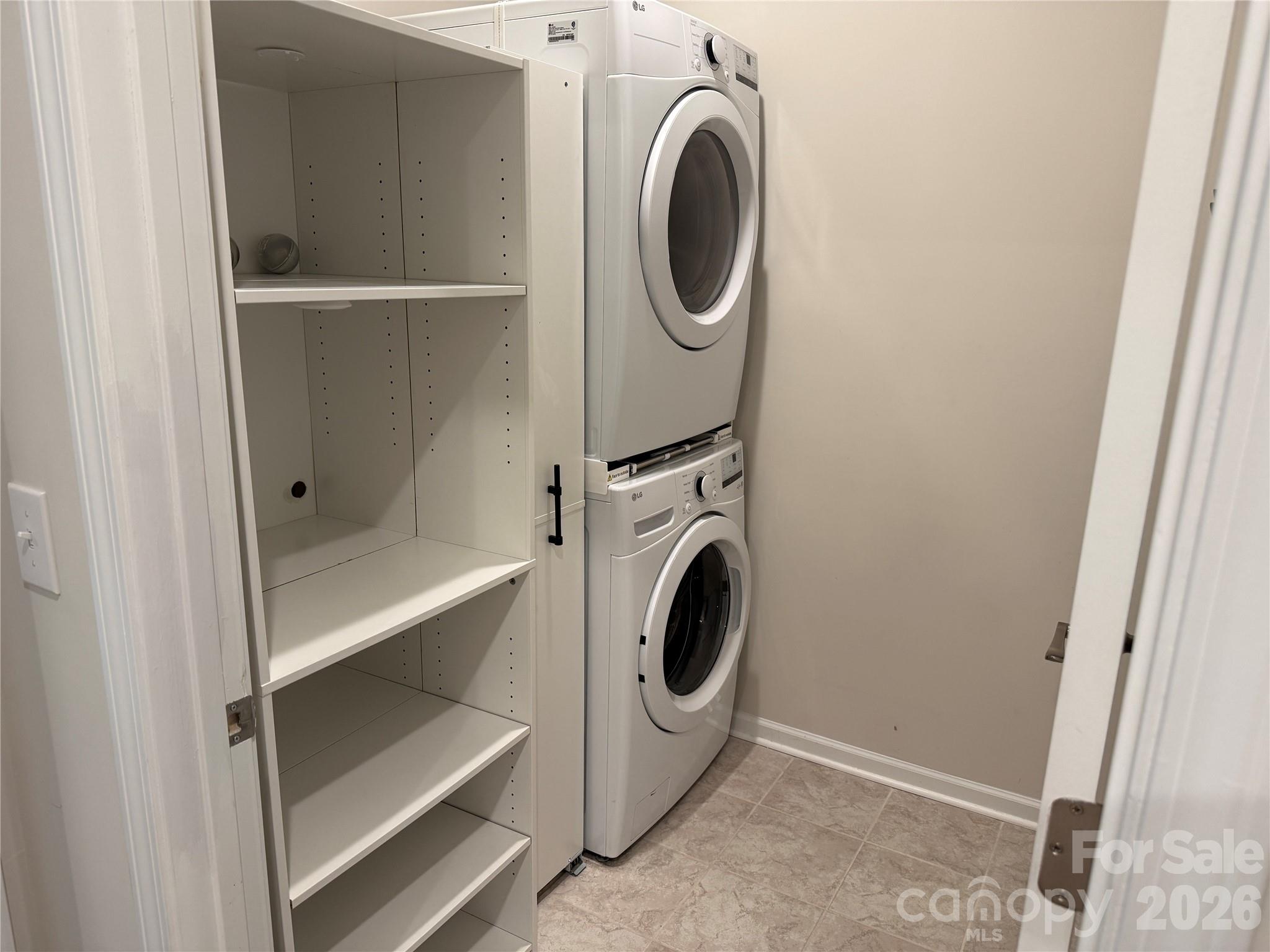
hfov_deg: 71.6
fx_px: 881
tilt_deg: -14.0
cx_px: 635
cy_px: 476
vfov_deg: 56.8
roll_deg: -1.3
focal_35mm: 24
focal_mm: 6.76
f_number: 1.78
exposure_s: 1/60
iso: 125
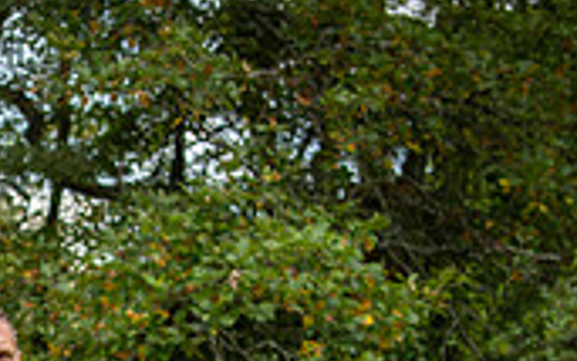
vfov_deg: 10.4
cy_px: 580
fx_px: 1903
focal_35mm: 121
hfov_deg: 16.5
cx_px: -118
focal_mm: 34
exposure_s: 1/1600
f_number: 2.8
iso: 400
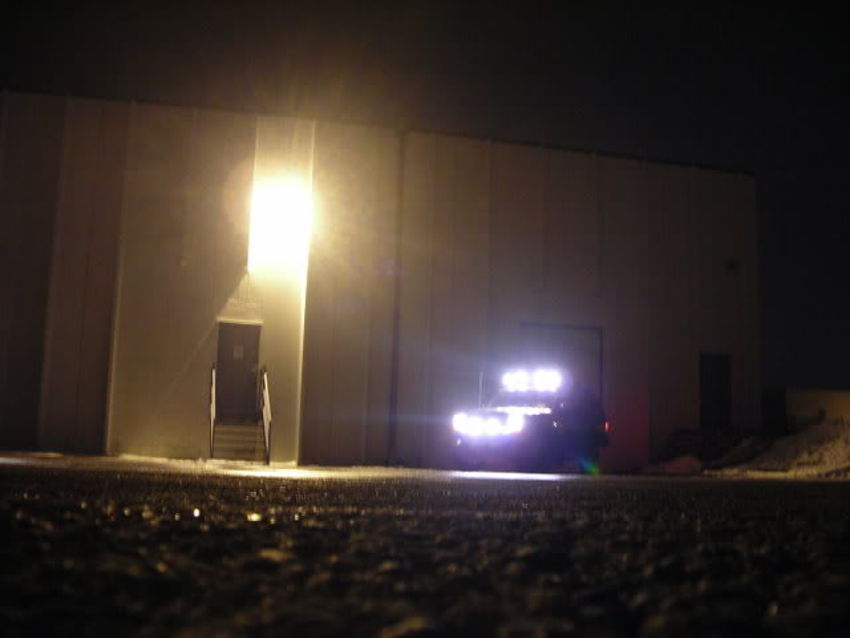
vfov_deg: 37.7
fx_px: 933
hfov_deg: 49.0
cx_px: 425
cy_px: 319
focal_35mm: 38
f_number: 3.2
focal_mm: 6.3
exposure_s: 1/1.3
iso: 200
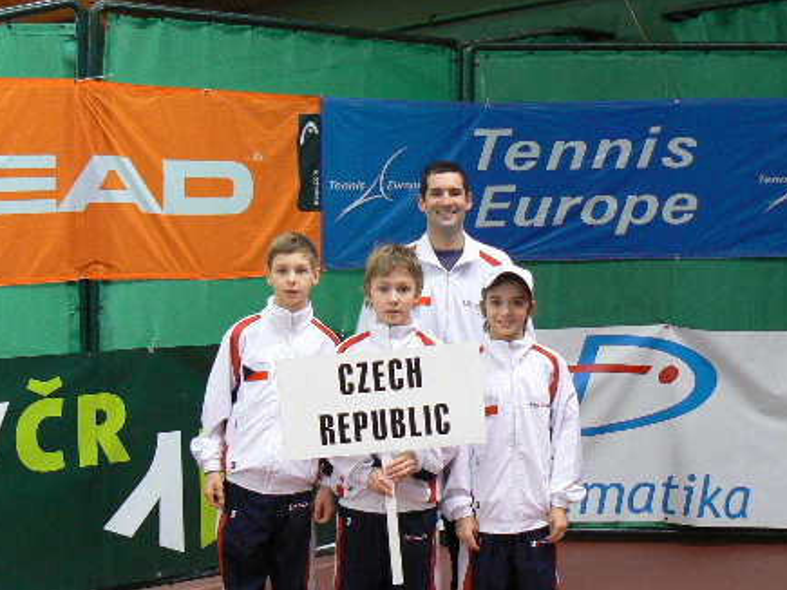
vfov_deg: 27.5
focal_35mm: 53
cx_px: 335
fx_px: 1205
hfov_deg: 36.1
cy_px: 300
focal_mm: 6
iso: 200
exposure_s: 1/10
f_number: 2.8
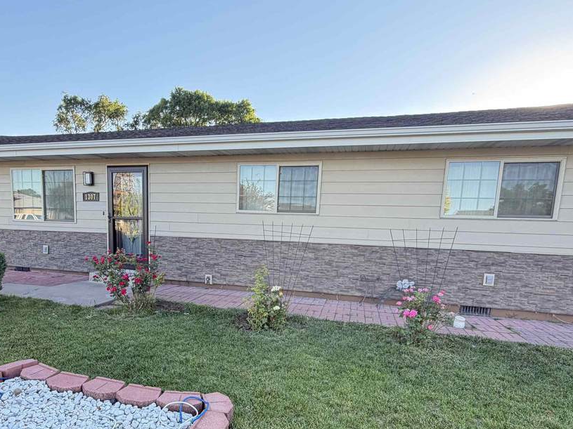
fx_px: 364
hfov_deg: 76.1
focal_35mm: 22
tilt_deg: -8.9
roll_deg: -1.6
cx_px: 252
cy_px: 275
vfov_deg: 60.0
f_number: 2.2
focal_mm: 2.22
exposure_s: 1/121
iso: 100
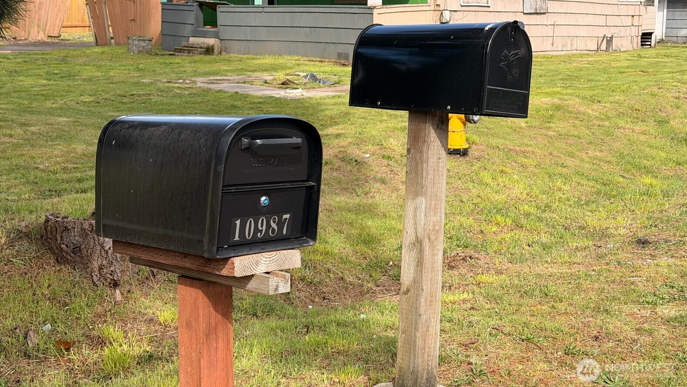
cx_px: 341
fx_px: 965
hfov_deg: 39.2
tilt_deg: -7.6
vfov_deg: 22.5
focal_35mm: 53
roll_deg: +0.6
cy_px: 126
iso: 64
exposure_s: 1/2033
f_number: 1.78
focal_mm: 6.76
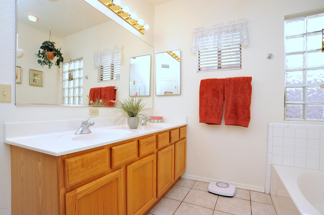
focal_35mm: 18
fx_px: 162
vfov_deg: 67.3
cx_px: 162
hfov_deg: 90.0
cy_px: 108
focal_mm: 18
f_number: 10
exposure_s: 1/50
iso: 640
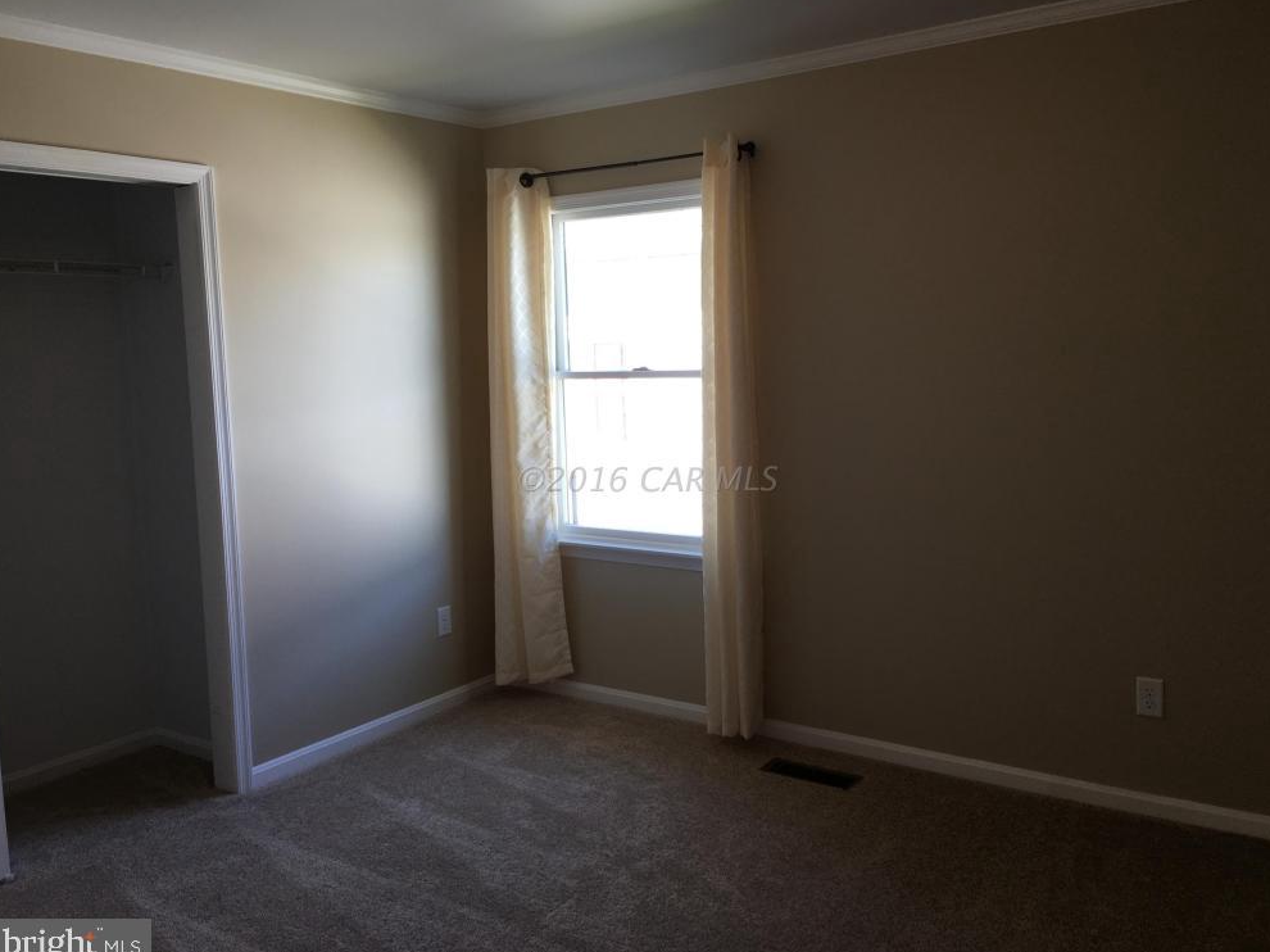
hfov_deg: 60.0
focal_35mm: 30
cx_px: 648
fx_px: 1100
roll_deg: +1.0
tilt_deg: -5.5
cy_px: 479
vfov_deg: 46.8
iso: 32
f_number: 2.2
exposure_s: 1/60
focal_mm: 4.15
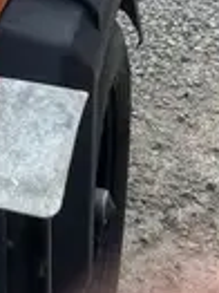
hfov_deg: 10.6
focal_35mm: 134
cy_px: -404
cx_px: -116
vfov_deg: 12.0
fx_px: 1132
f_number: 1.78
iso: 80
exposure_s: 1/1767
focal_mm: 6.76
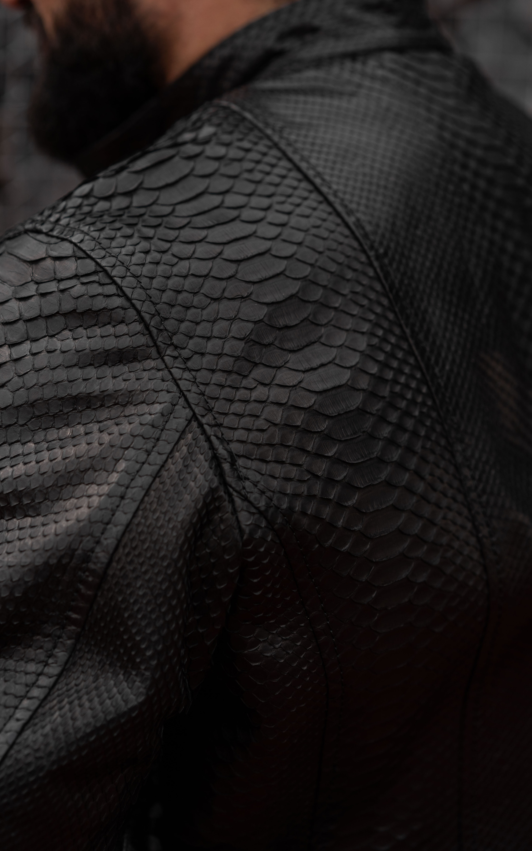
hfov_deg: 21.0
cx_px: 248
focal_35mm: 62
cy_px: 403
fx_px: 1438
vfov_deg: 33.0
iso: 160
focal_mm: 55
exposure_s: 1/1250
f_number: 3.5
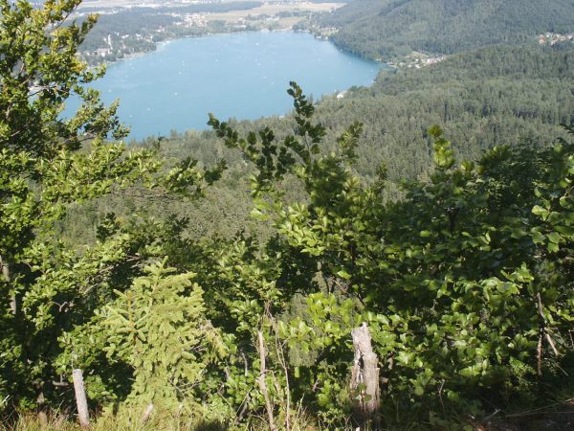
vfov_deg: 40.7
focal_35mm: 35
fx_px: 580
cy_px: 216
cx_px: 287
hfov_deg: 52.6
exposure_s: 1/125
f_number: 6.7
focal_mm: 7.19
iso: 64
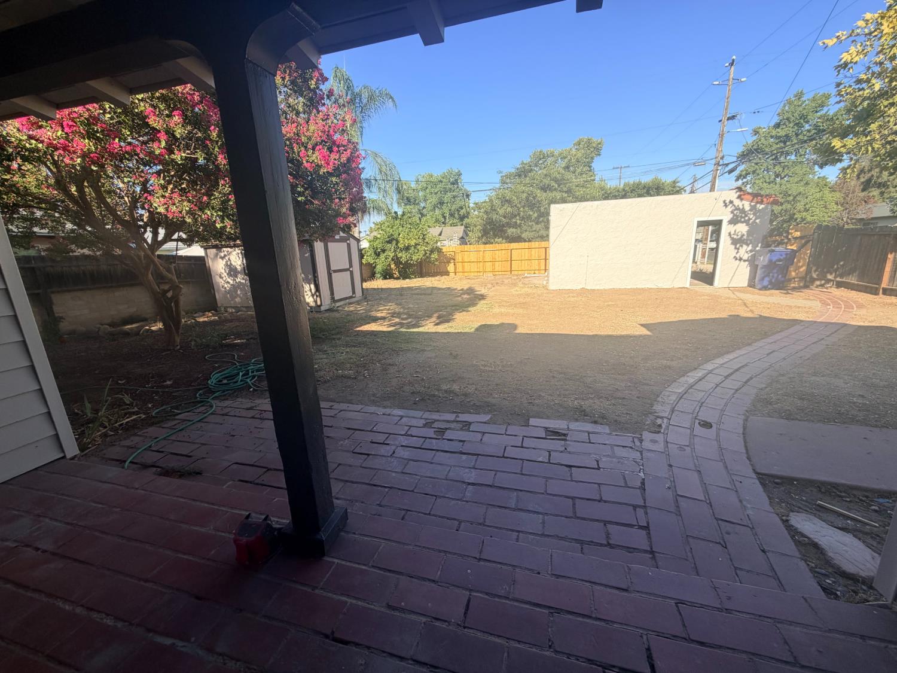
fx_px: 363
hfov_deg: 102.1
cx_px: 448
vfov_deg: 85.7
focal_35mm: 14
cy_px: 336
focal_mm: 2.22
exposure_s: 1/625
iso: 40
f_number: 2.2
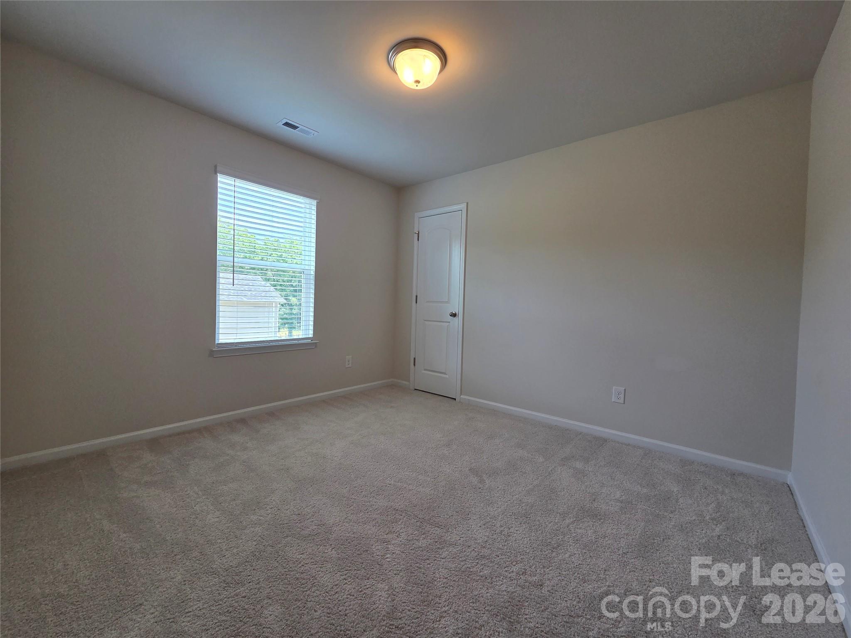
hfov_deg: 106.2
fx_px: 320
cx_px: 426
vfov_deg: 89.9
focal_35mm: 13
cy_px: 319
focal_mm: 2.2
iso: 80
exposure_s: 1/120
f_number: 2.2
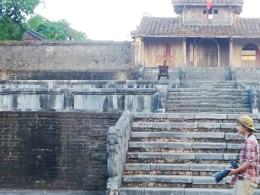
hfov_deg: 23.5
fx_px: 623
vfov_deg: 17.7
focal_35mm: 83
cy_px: 120
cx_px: 167
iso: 100
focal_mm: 5.5
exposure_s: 1/125
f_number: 2.8
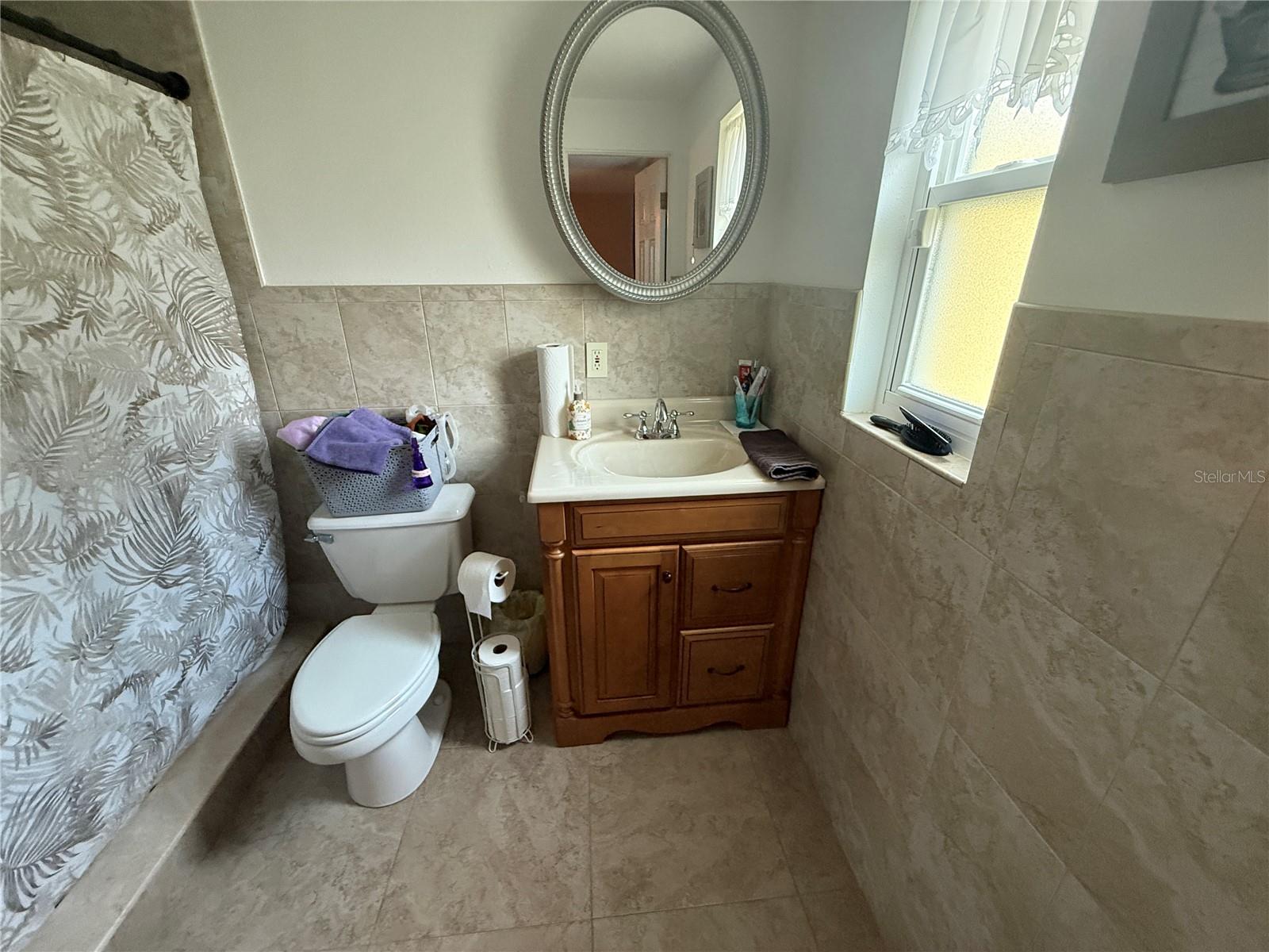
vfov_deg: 85.7
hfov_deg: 102.1
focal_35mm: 14
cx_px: 634
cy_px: 476
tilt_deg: -22.2
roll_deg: +0.1
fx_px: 513
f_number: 2.2
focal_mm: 2.22
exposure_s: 1/60
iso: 500
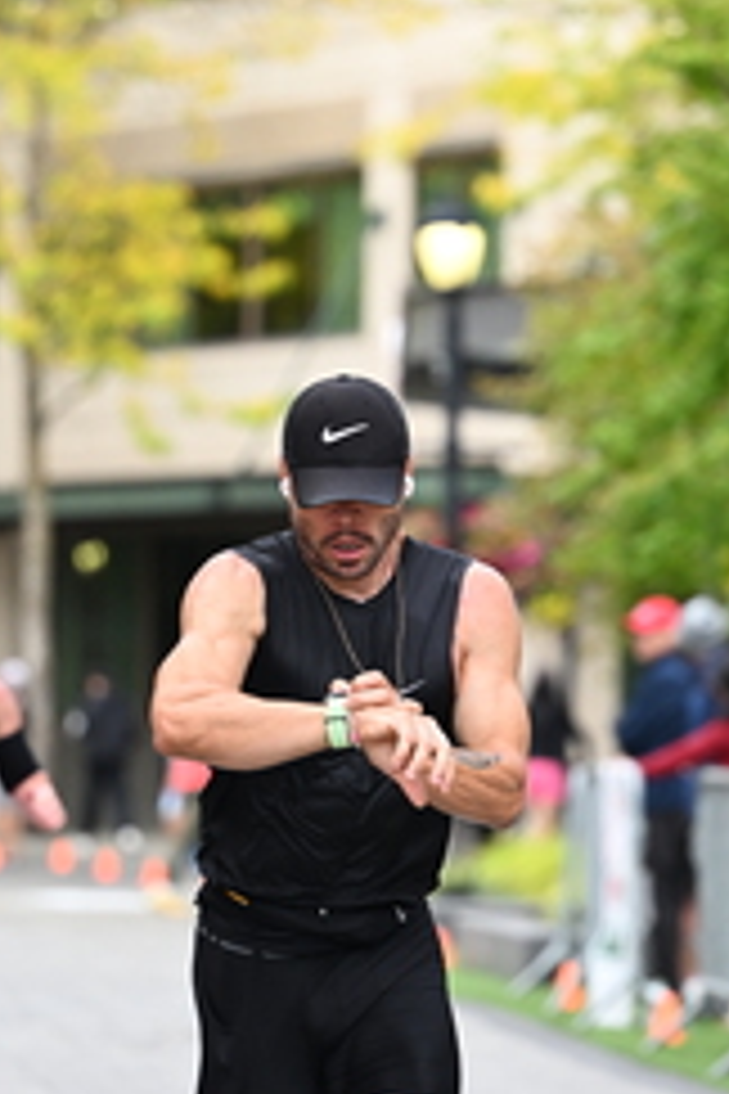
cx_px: 412
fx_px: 7897
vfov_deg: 7.9
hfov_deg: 5.3
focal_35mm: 260
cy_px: 504
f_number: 2.8
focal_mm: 115
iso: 1000
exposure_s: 1/2000
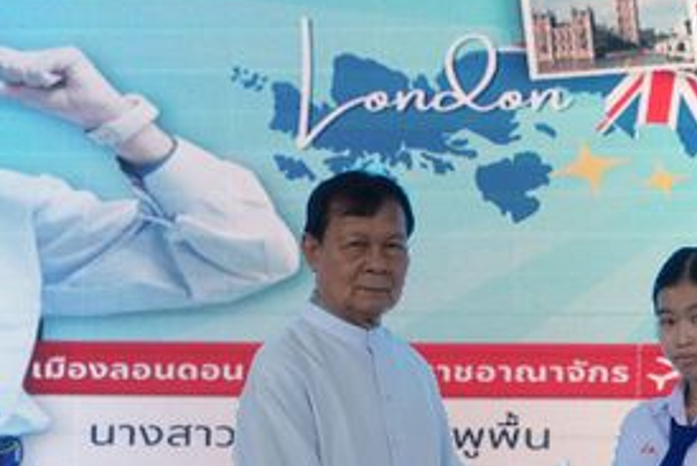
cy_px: 395
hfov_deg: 14.6
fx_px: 2673
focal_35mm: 138
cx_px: 702
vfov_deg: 9.9
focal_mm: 42
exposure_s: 1/160
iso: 1600
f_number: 5.6
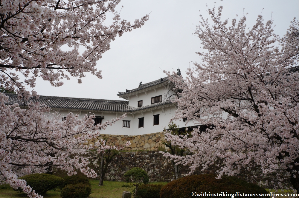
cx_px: 150
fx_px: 224
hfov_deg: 67.4
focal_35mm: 27
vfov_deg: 47.8
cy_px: 99
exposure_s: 1/100
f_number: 13
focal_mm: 18
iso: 200
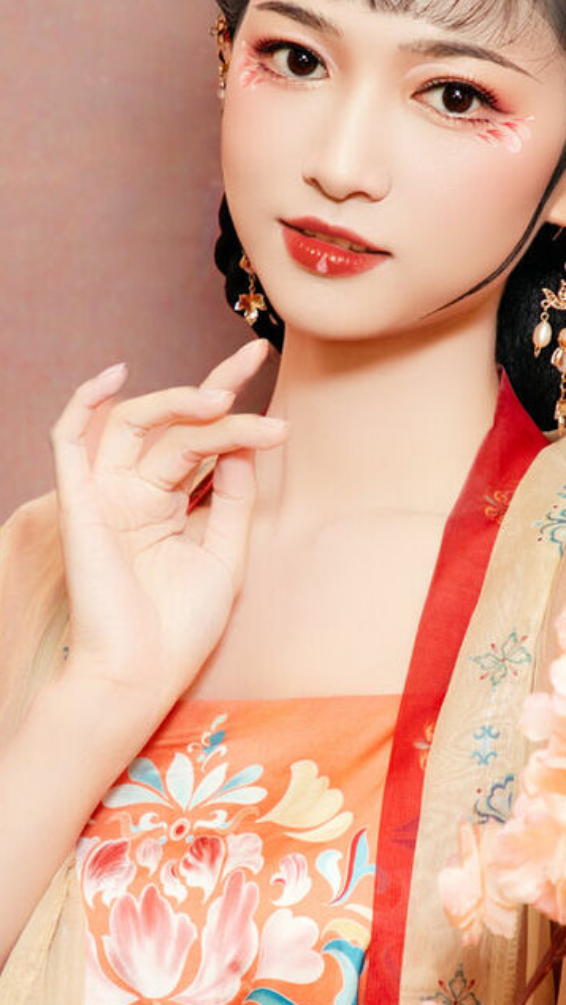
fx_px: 7145
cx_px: 379
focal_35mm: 268
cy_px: 460
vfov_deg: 8.0
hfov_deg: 4.5
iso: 100
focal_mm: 105
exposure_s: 1/160
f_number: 5
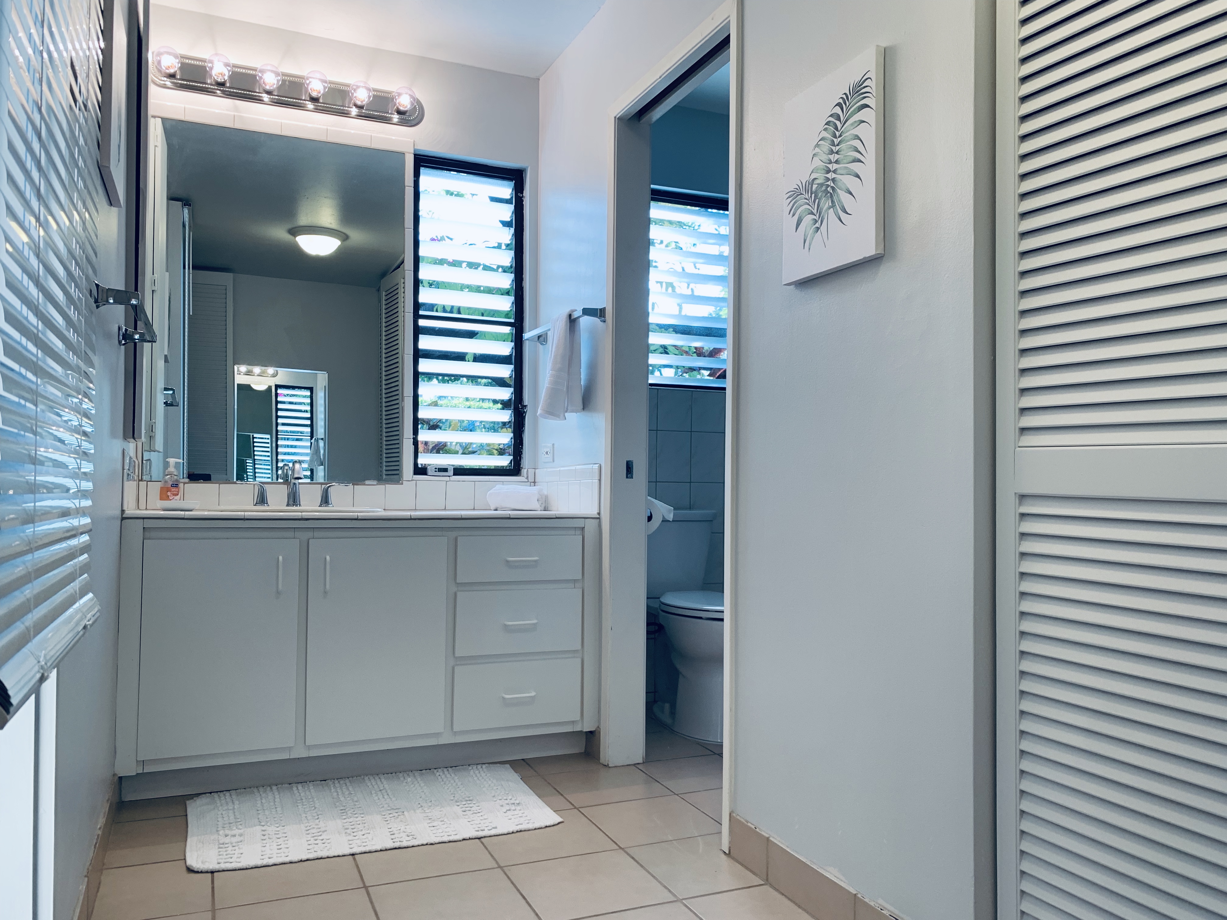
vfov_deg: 53.1
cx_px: 614
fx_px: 922
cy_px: 460
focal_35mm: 26
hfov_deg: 67.3
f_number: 1.8
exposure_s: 1/120
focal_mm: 4.25
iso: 50
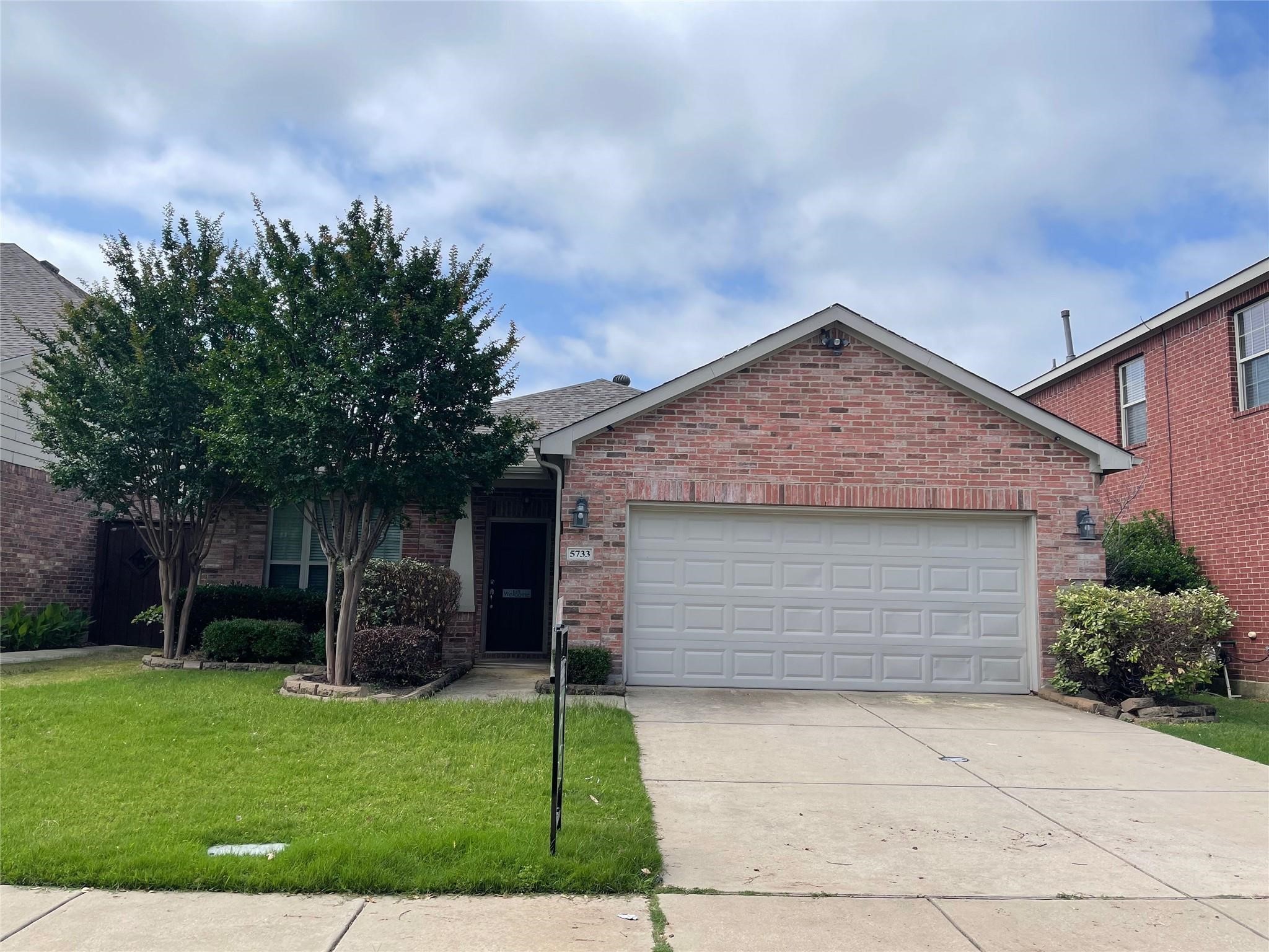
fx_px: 953
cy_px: 476
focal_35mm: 26
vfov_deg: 53.1
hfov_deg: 67.3
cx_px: 634
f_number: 1.6
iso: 32
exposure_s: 1/4049
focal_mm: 5.1
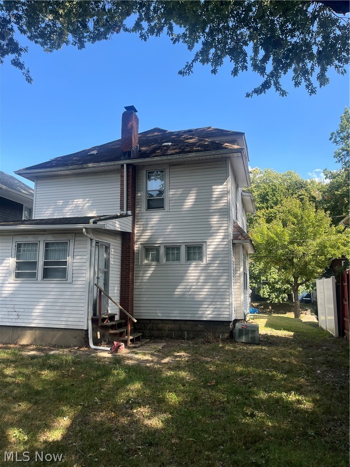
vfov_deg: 67.3
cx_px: 175
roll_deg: +0.1
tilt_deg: +7.9
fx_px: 351
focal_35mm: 26
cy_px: 234
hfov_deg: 53.1
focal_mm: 5.1
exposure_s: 1/1046
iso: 50
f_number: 1.6
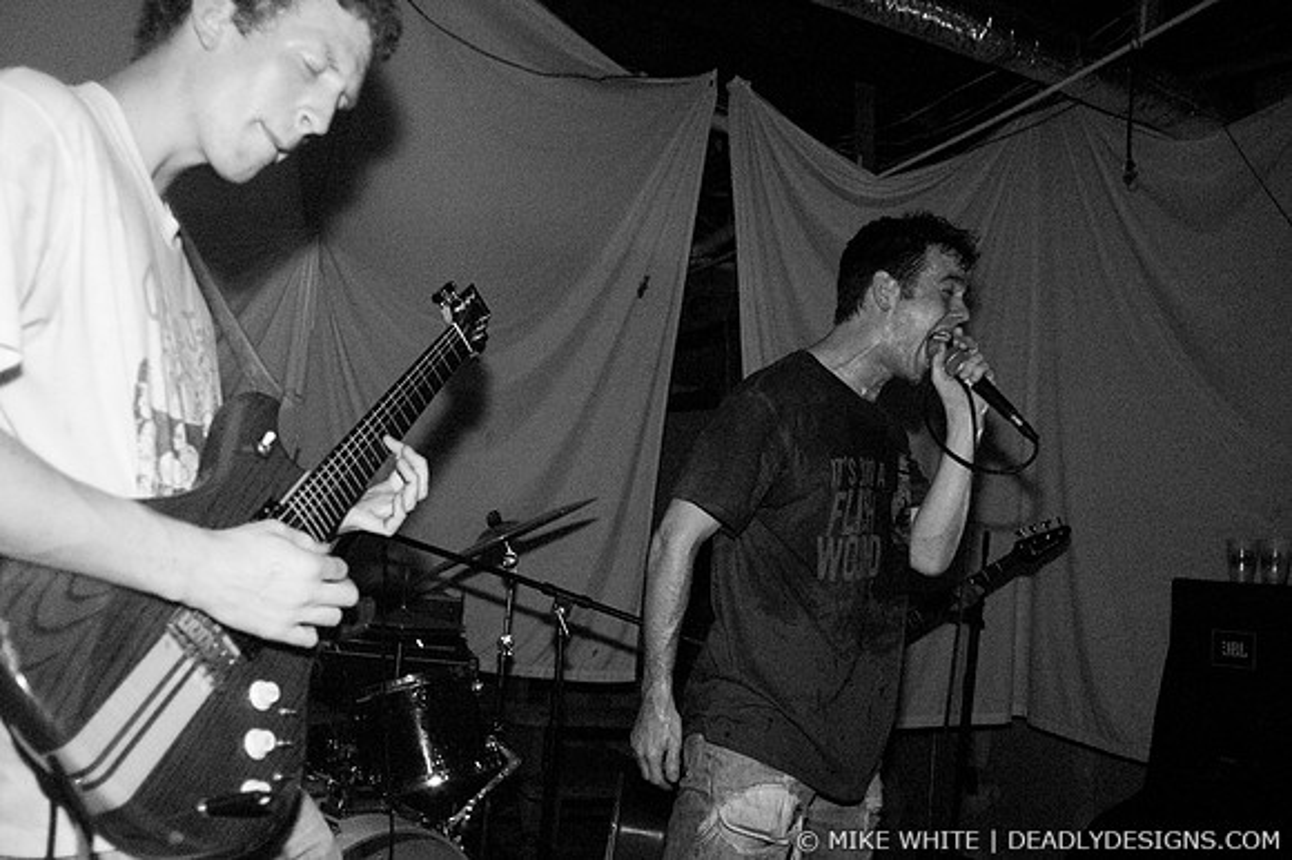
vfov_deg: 43.6
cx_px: 646
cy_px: 430
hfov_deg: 62.0
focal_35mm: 30
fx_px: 1076
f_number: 2.8
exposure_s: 1/30
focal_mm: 20
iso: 1600
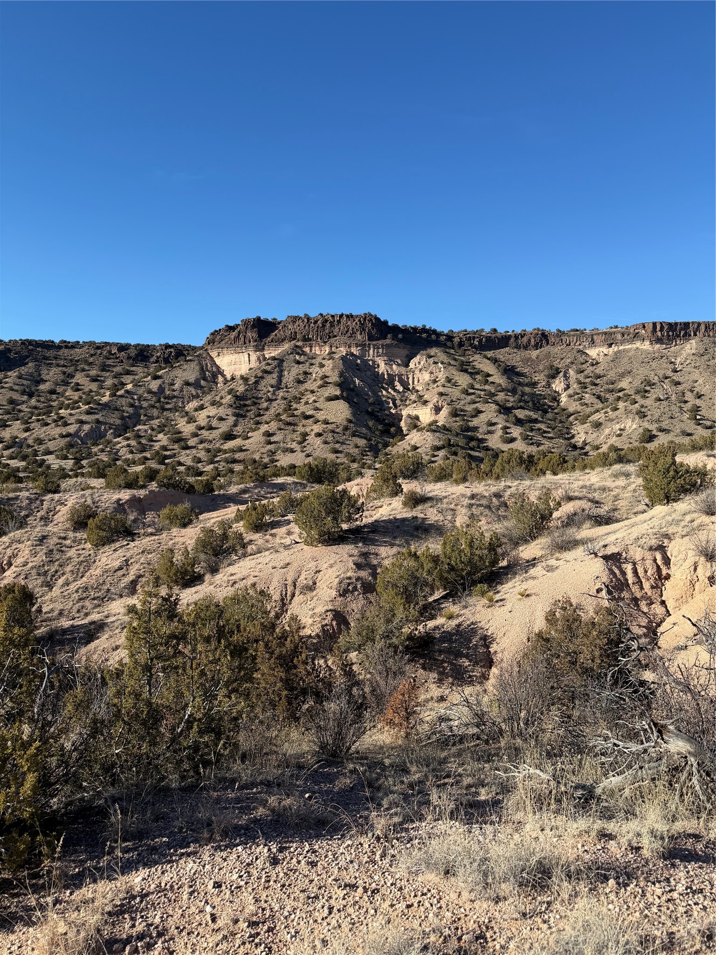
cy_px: 478
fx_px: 662
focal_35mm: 24
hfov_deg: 56.8
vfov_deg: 71.6
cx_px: 358
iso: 80
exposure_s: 1/3145
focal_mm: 6.76
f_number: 1.78
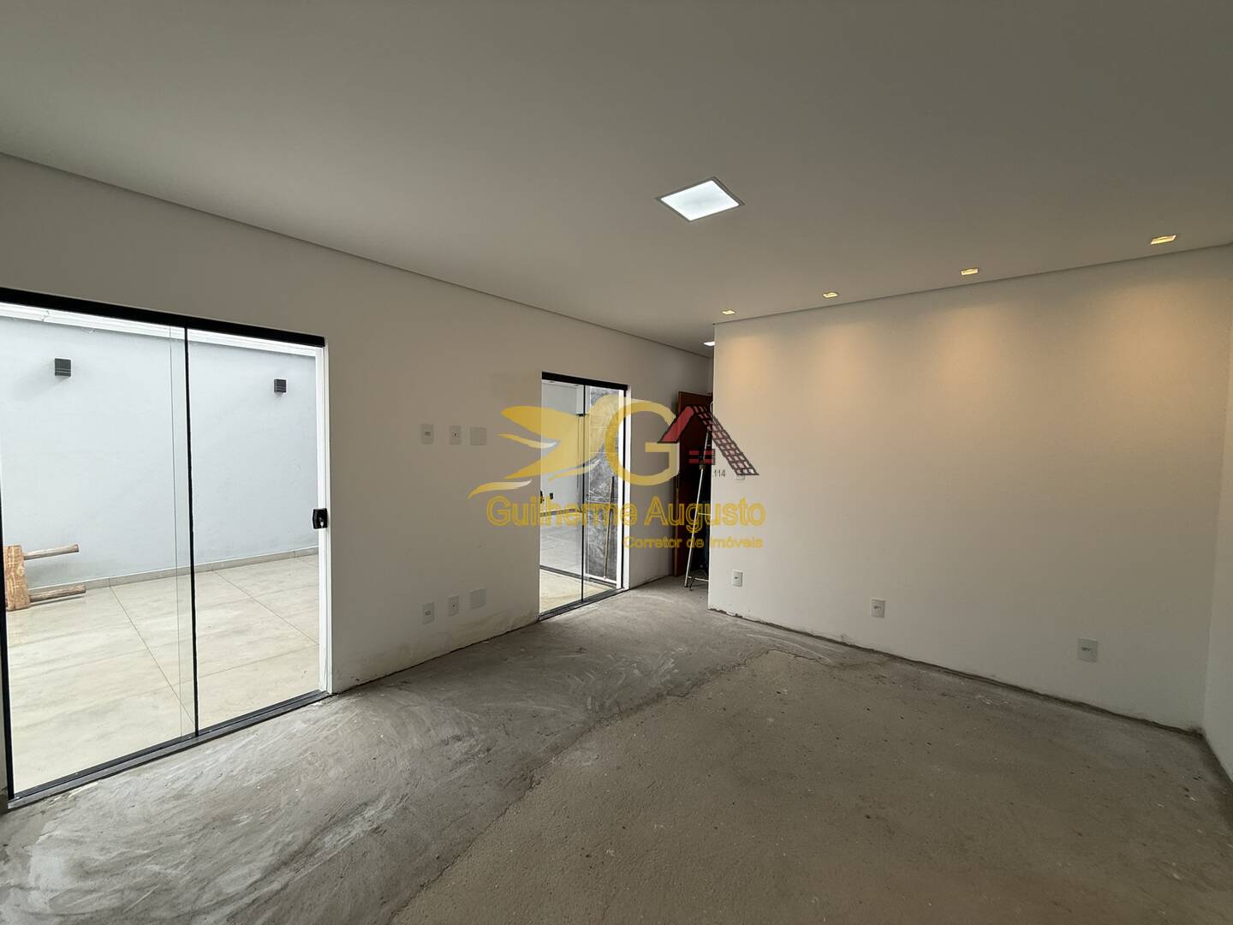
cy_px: 462
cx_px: 616
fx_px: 499
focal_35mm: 14
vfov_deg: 85.7
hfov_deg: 102.1
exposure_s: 1/290
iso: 50
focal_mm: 2.22
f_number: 2.2
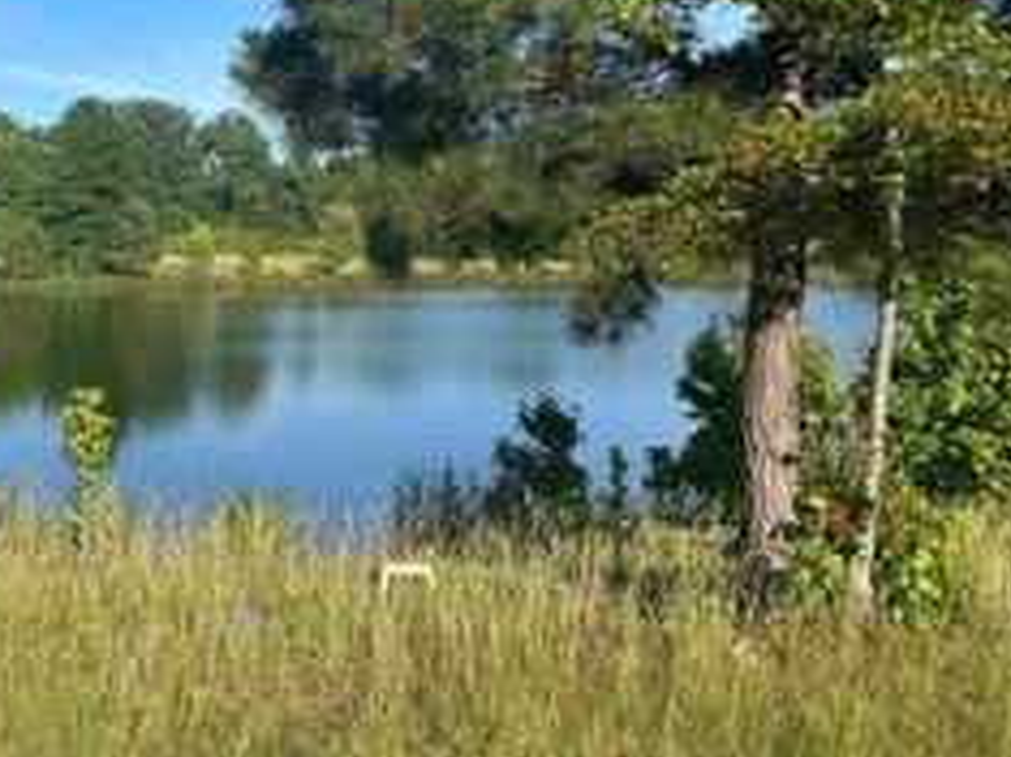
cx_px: 189
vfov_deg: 28.4
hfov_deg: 36.1
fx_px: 1489
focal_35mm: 51
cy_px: 260
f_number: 1.78
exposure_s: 1/4049
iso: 80
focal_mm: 6.76
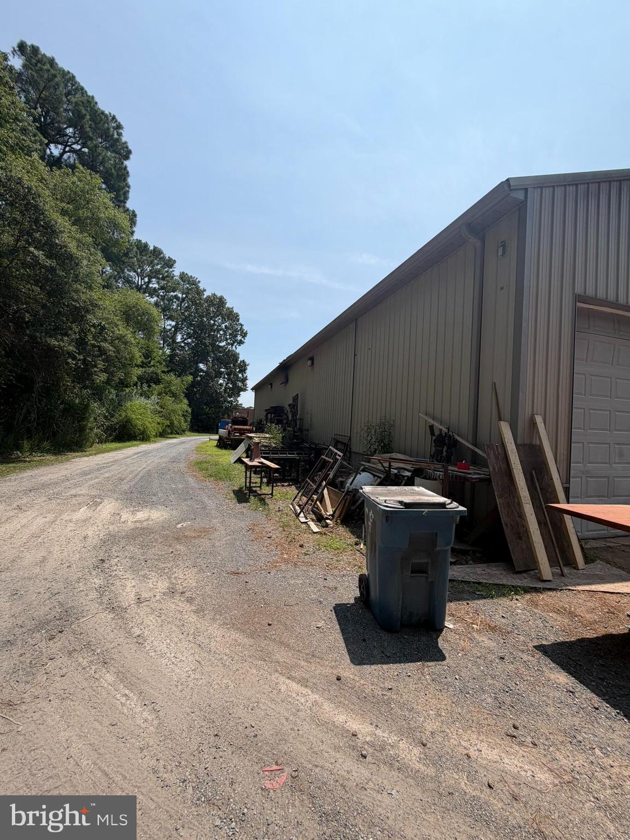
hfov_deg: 85.7
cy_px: 420
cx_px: 315
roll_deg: -2.9
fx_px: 340
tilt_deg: +2.1
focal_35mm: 14
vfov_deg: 102.1
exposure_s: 1/1145
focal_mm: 2.22
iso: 20
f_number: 2.2
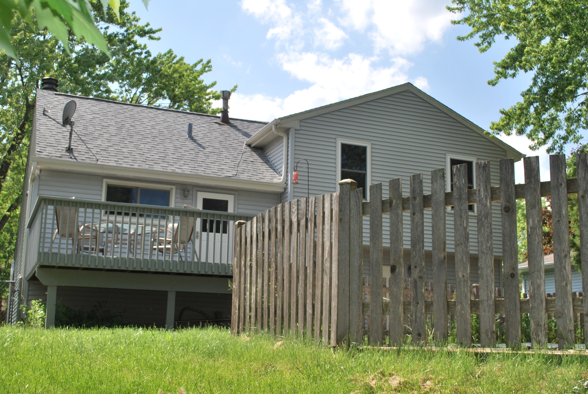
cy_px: 197
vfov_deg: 30.0
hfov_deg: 43.6
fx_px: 736
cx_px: 294
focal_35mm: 45
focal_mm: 30
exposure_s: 1/200
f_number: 9
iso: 100
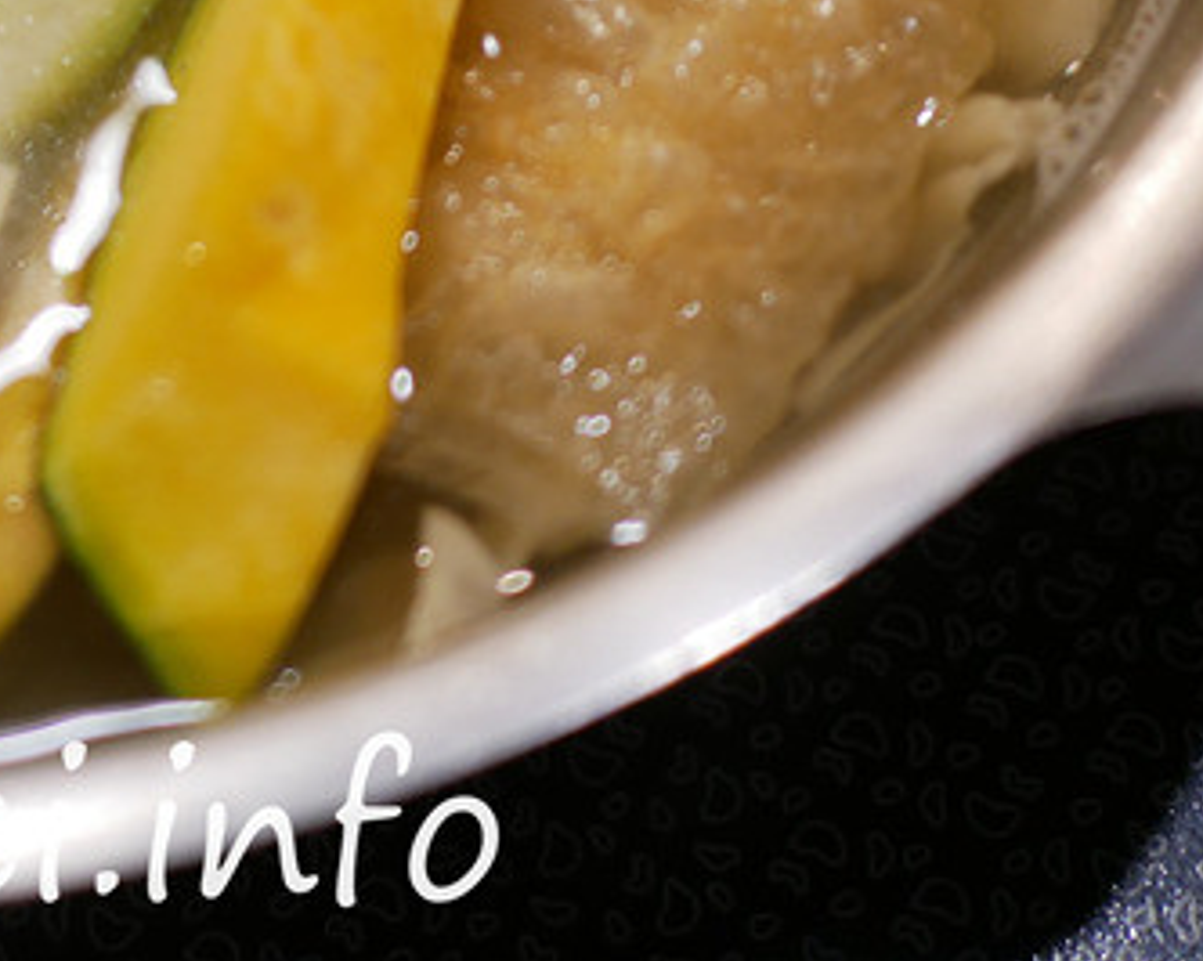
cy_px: -340
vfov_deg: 16.4
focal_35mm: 88
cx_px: -213
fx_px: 3131
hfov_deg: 20.4
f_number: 1.7
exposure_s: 1/80
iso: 200
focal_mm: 15
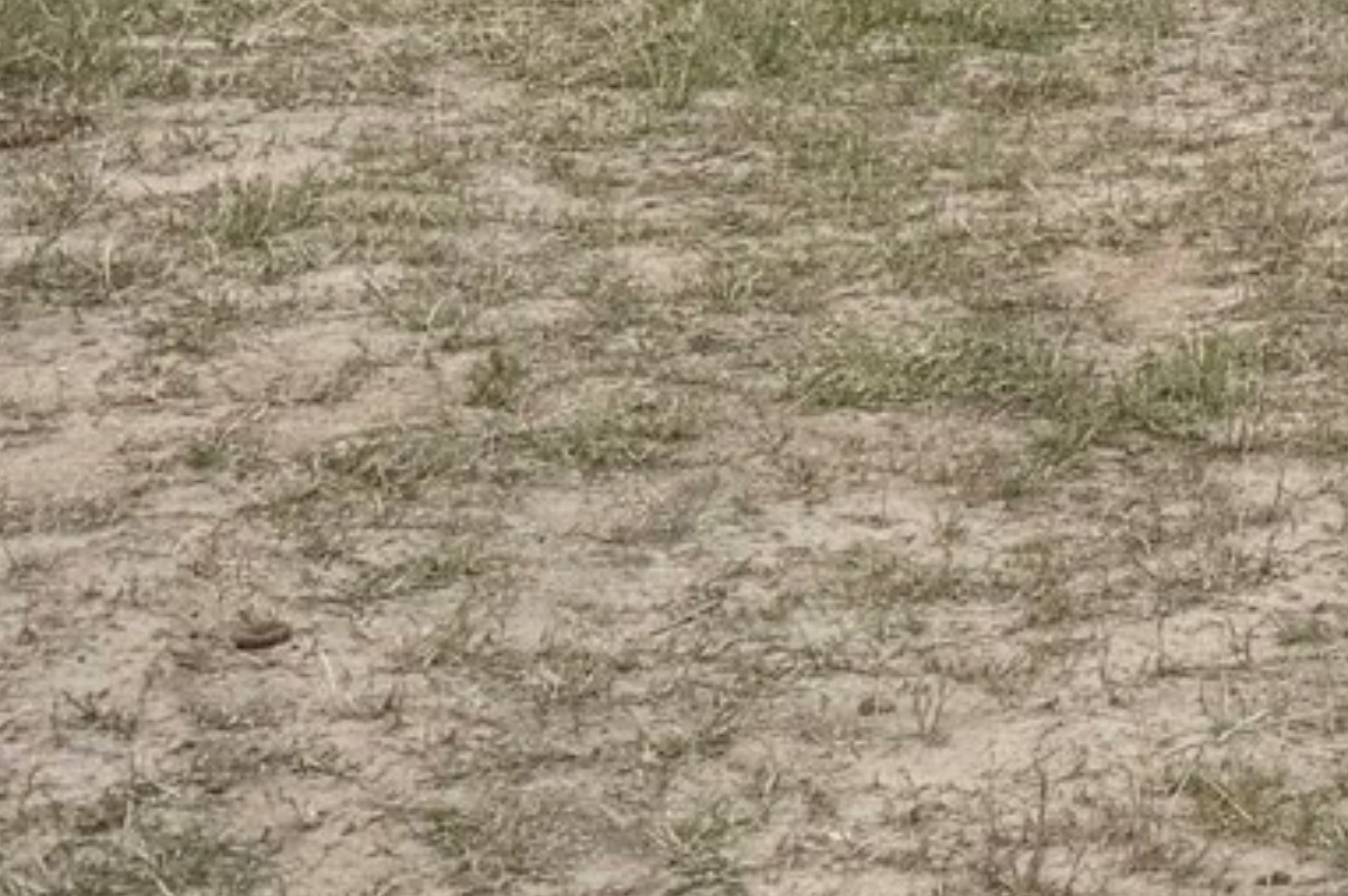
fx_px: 5013
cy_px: -1115
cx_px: 2668
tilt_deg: +2.6
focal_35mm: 134
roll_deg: -2.0
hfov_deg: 13.3
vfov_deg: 9.3
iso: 80
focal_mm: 6.76
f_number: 1.78
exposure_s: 1/7937
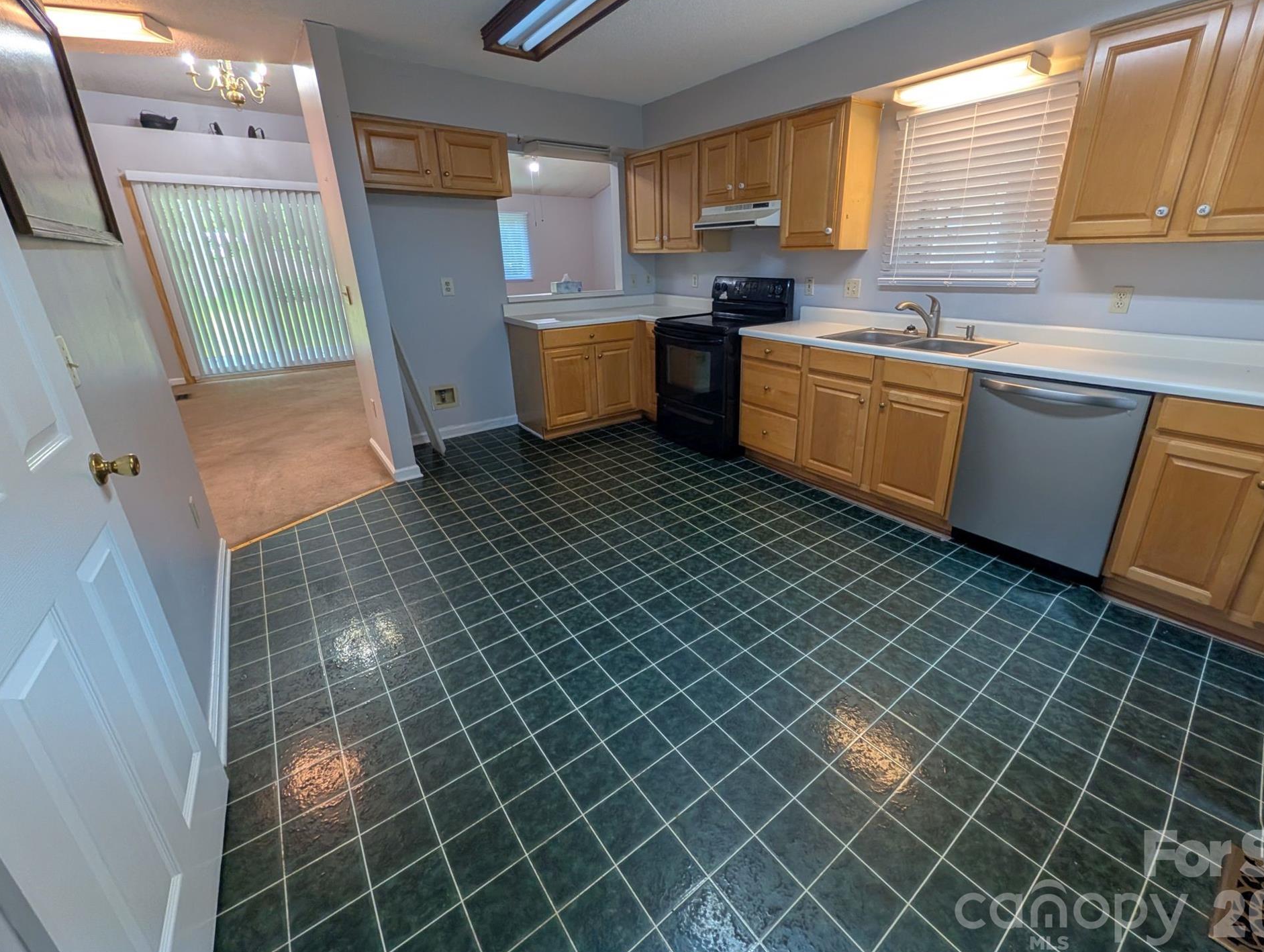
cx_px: 673
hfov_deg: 106.0
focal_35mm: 13
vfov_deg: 89.9
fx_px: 475
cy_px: 446
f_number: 1.7
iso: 107
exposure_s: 1/90
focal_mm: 2.02
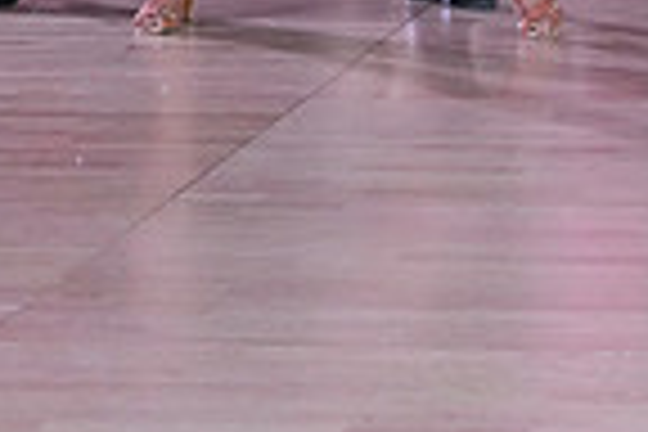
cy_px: -398
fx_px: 3546
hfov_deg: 10.1
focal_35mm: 197
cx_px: 963
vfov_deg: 6.8
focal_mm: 49
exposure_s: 1/250
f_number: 5
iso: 2500
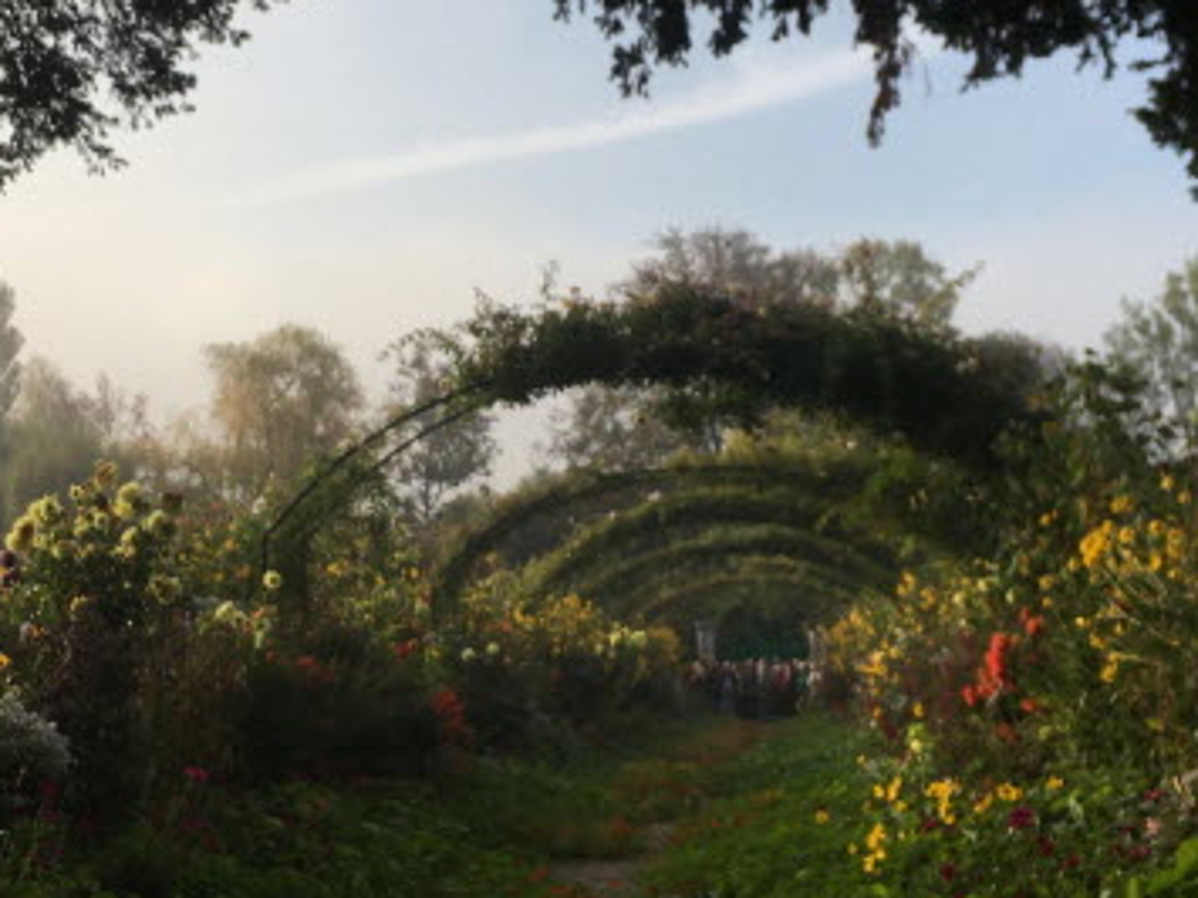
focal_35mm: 49
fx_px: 1695
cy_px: 317
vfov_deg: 29.5
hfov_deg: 38.9
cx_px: 537
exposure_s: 1/1570
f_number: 2.2
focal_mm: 4.15
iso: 25
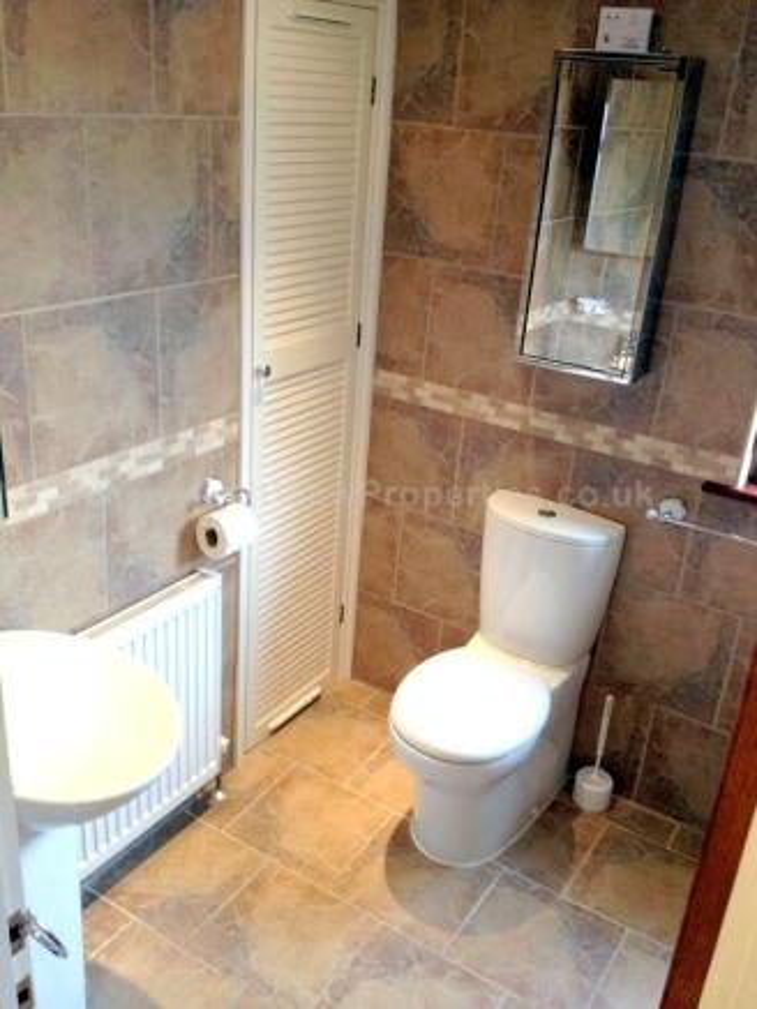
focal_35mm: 35
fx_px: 1020
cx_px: 378
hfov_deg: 40.7
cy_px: 504
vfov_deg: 52.6
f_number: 2.4
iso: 64
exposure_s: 1/20
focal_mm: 4.28
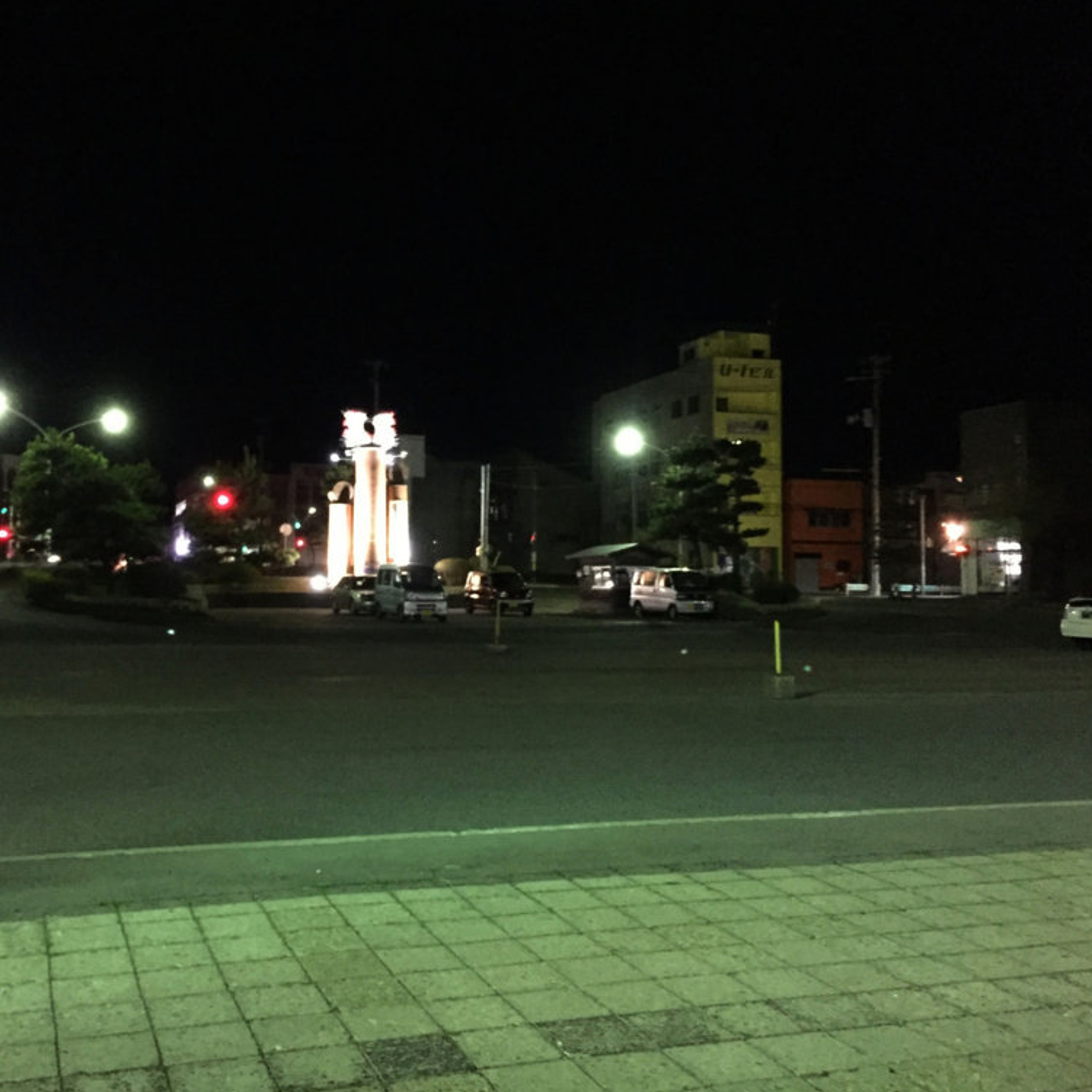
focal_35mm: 35
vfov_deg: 47.2
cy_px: 542
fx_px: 1249
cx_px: 419
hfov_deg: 46.9
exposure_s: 1/15
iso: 1250
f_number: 2.2
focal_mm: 4.15
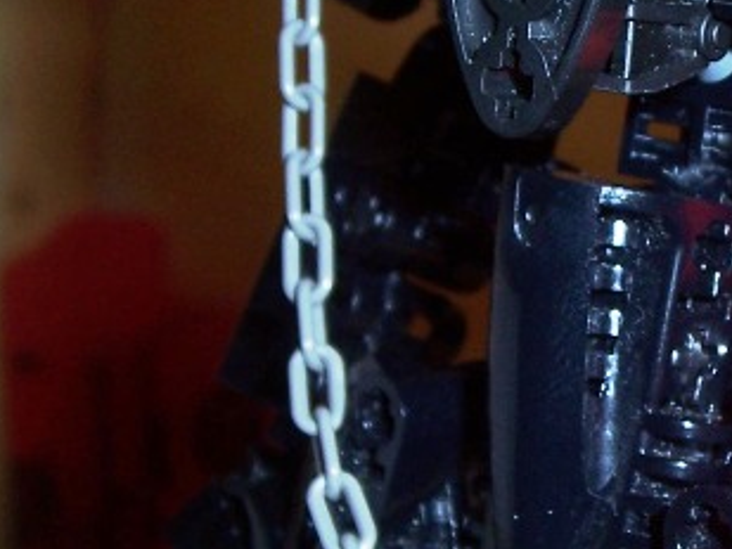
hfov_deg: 16.6
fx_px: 2475
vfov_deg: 12.7
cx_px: 623
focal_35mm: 117
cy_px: 330
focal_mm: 7
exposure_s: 1/60
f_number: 3
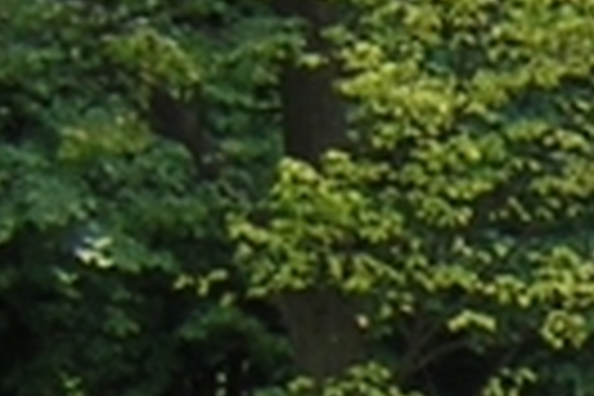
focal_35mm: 283
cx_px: 1656
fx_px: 4669
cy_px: 1458
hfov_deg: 6.7
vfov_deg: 4.5
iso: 100
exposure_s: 1/245
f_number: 2.6
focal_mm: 4.7
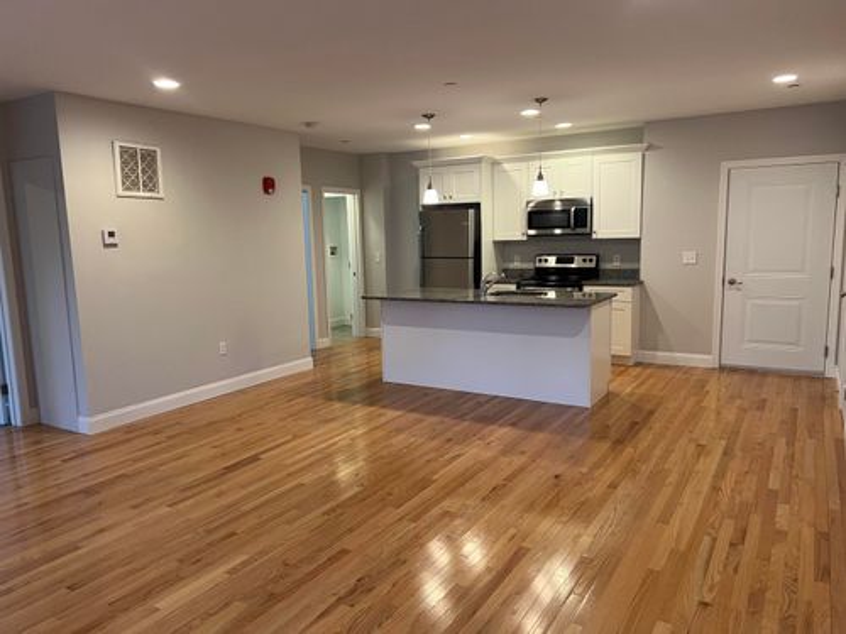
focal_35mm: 26
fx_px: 635
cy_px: 317
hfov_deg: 67.3
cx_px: 423
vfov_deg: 53.1
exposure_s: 1/60
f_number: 1.5
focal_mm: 5.7
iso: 100
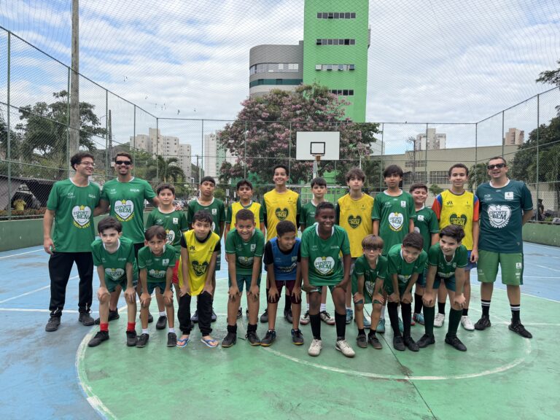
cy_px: 210
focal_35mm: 24
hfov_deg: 71.6
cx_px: 280
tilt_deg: -2.0
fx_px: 388
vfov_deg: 56.8
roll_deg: -0.7
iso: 100
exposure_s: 1/1230
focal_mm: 6.76
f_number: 1.78
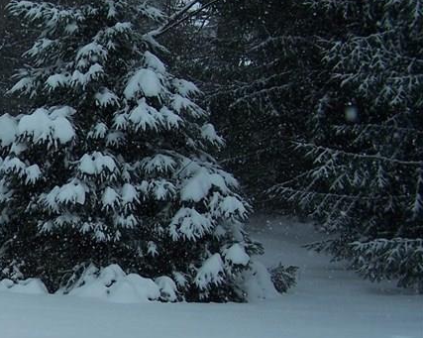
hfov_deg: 20.2
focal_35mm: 89
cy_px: 209
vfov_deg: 17.2
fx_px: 1113
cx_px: -83
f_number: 2.8
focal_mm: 6.3
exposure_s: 1/500
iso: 80
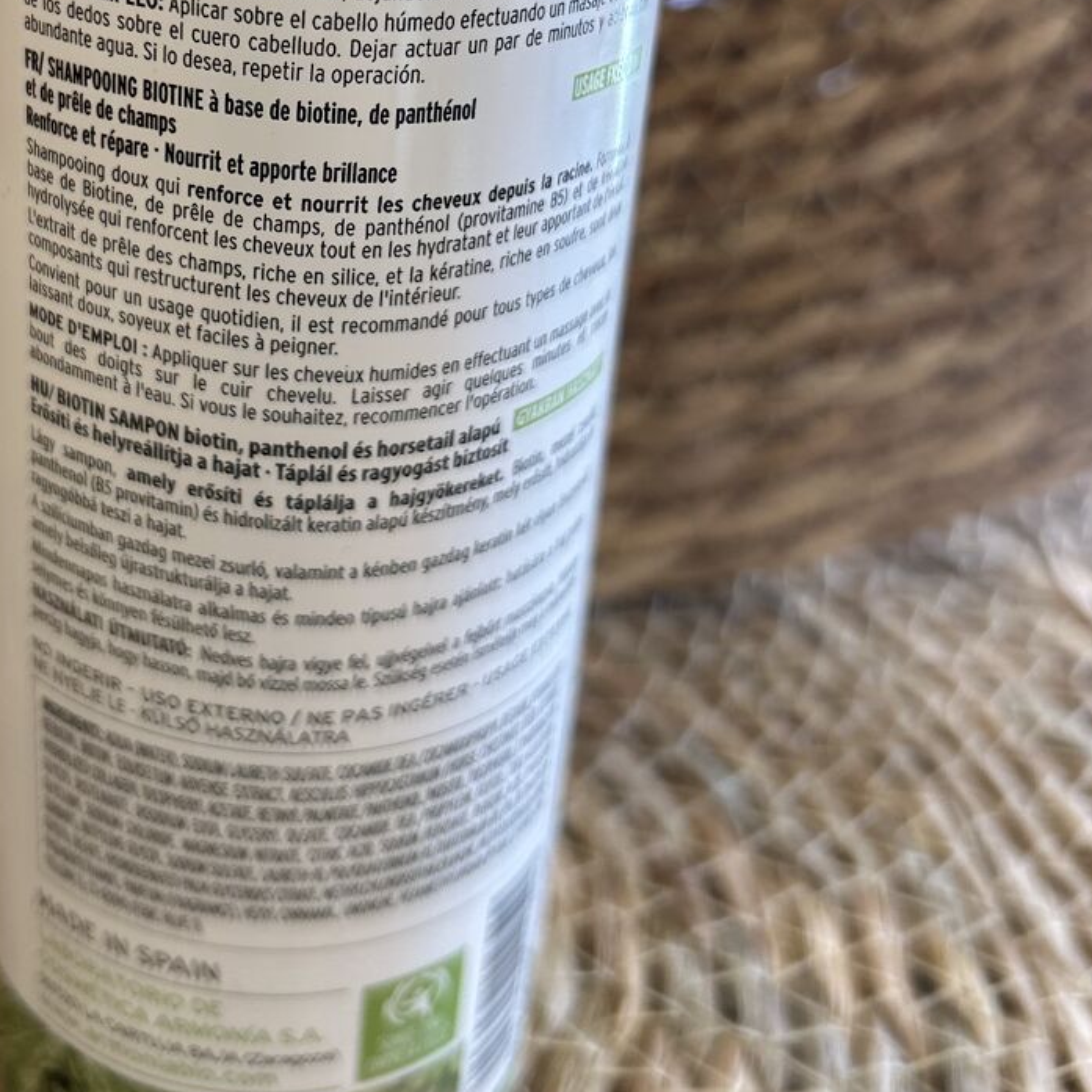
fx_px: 1606
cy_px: 168
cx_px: 338
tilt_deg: -21.0
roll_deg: -4.1
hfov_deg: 37.0
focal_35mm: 45
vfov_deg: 35.9
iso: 100
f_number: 1.5
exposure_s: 1/121
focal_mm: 5.7
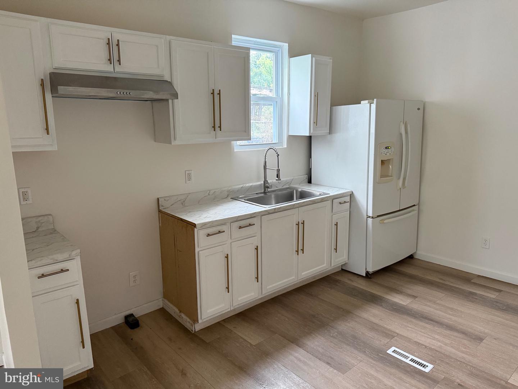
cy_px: 194
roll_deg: +0.5
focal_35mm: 24
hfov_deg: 71.6
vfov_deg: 56.8
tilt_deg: -10.9
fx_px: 359
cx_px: 259
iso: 400
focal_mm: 6.76
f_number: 1.78
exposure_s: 1/60
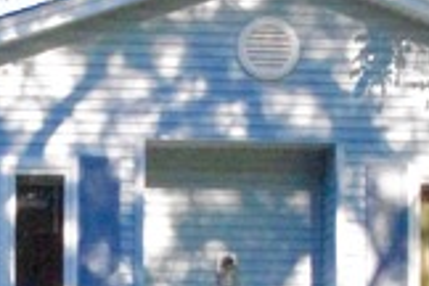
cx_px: 29
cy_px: 404
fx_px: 1692
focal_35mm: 142
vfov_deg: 9.4
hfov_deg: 14.3
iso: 3200
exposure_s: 1/180
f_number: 22
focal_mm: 24.38
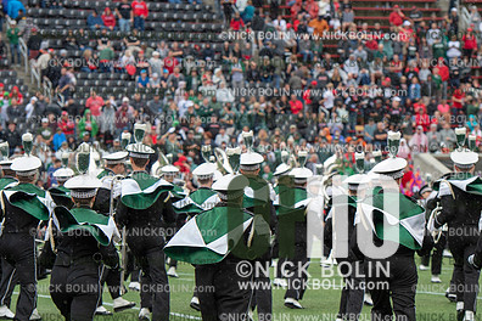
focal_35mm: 164
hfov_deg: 12.5
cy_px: 232
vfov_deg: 8.4
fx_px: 2196
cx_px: 313
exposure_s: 1/500
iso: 400
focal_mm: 112
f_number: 4
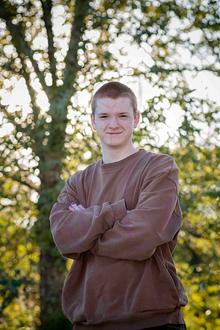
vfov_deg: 20.4
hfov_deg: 13.7
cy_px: 165
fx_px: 917
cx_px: 110
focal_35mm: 100
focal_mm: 100
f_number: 5
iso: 400
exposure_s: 1/400
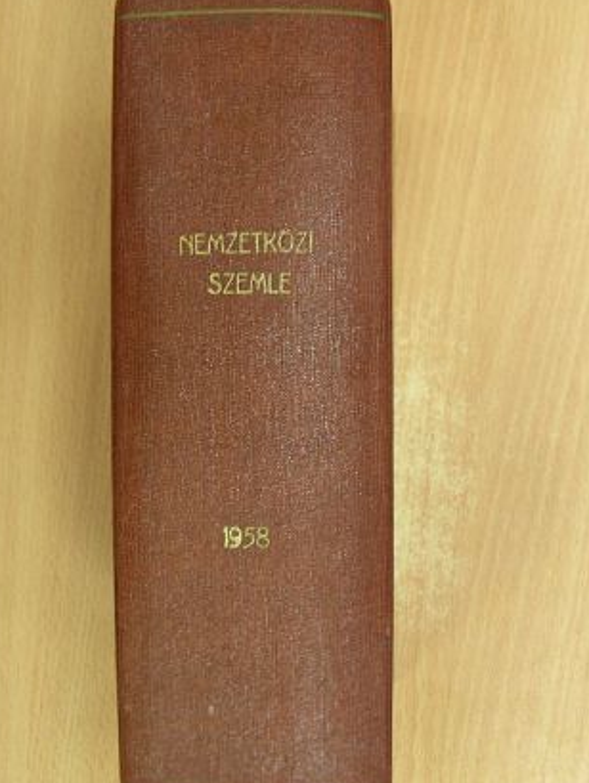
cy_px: 408
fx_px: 1201
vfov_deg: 36.1
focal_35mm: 53
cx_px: 304
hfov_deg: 27.6
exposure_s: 1/7.5
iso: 100
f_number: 3.5
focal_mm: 8
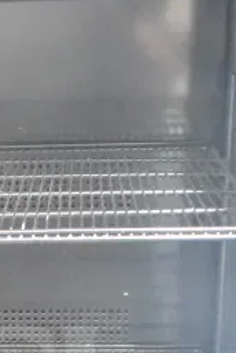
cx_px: -25
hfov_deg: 14.0
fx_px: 941
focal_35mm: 96
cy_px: 435
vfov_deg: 19.8
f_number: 3.5
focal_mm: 18
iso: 20000
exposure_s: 1/30
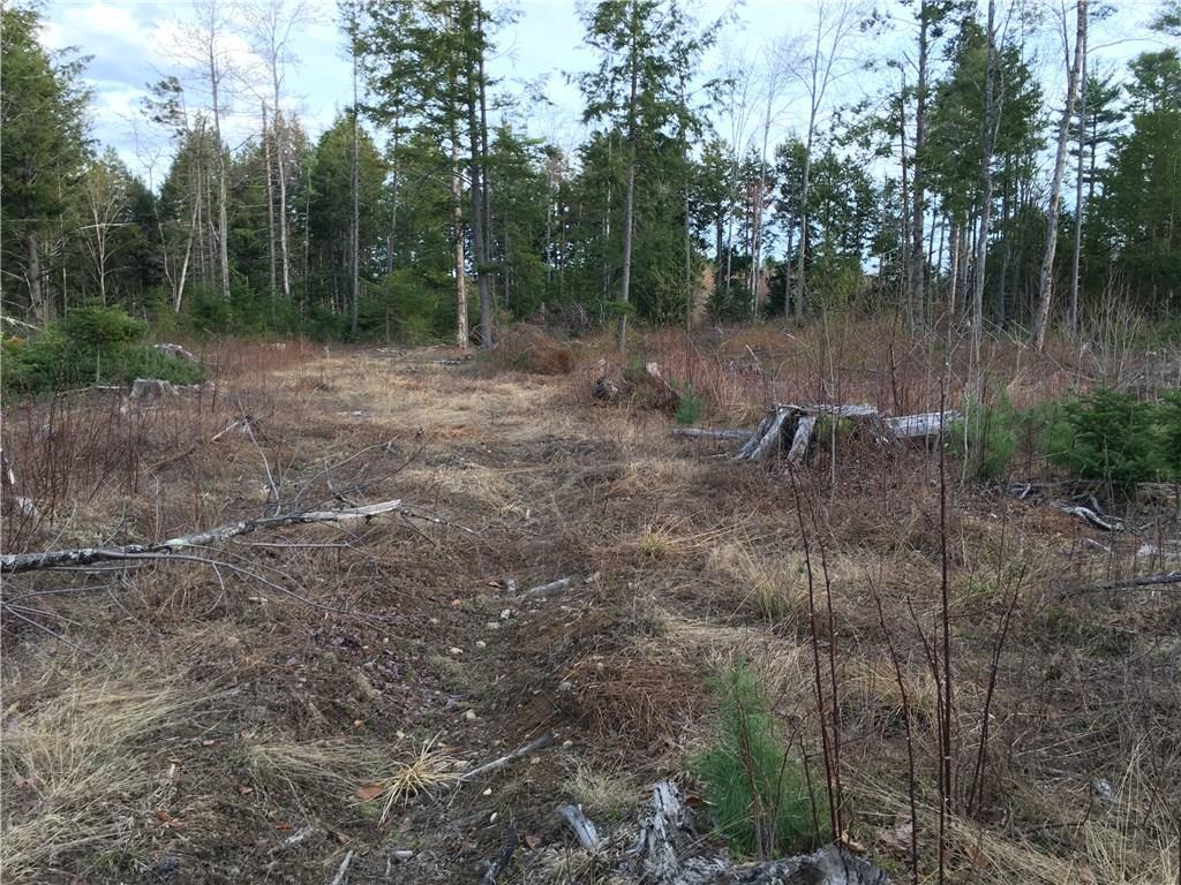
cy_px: 442
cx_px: 590
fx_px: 989
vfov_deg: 48.2
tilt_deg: -7.0
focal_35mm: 29
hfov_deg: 61.7
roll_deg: +0.6
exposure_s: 1/120
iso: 32
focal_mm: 4.15
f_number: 2.2
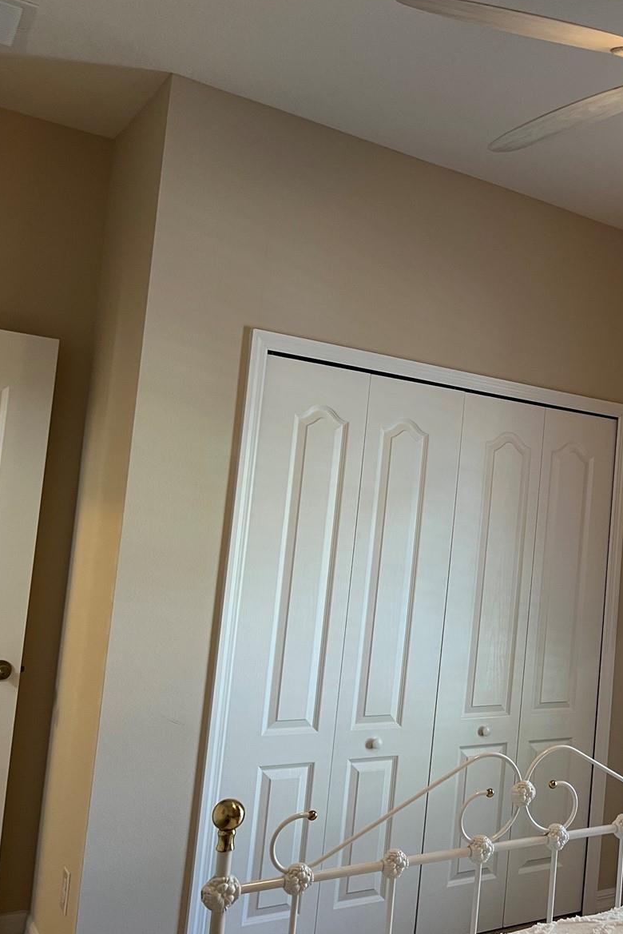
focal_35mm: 37
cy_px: 468
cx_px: 582
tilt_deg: +3.9
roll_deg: -3.9
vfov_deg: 51.9
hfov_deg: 33.7
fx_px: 960
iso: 125
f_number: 1.5
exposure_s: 1/60
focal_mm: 5.7
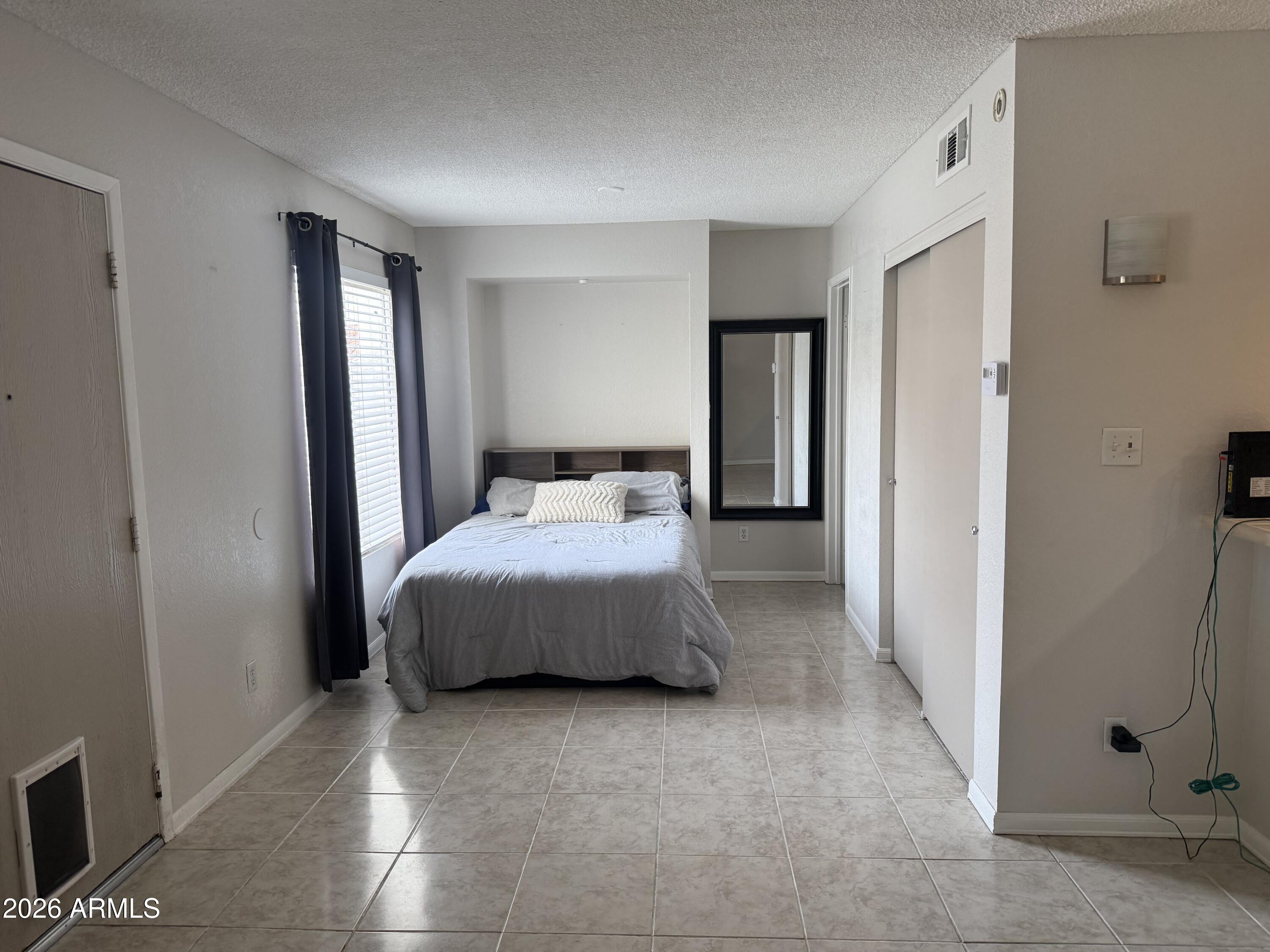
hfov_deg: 71.6
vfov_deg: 56.8
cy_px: 476
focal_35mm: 24
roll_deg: +1.1
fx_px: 881
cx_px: 635
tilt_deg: -6.0
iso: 160
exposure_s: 1/232
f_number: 1.78
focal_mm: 6.76
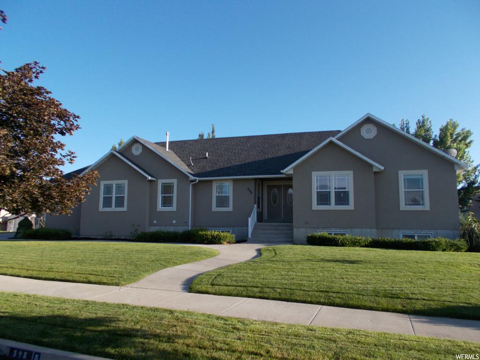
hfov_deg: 67.3
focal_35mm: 26
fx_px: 361
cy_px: 180
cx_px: 240
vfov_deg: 53.1
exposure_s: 1/500
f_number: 3.2
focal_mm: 4.6
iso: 80
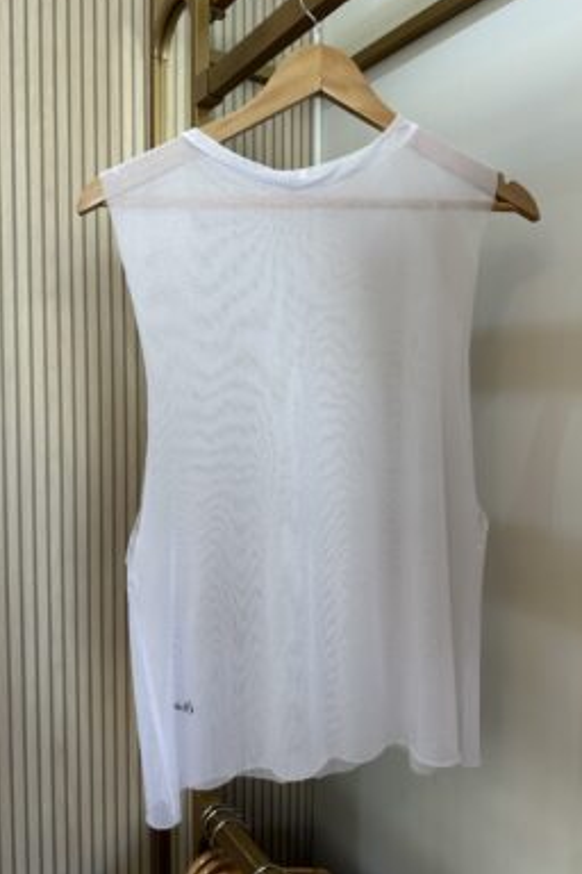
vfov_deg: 69.4
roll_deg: -1.8
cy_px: 421
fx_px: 630
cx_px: 286
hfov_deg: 49.6
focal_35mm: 26
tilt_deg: -2.9
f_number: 1.78
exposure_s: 1/120
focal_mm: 6.86
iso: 50
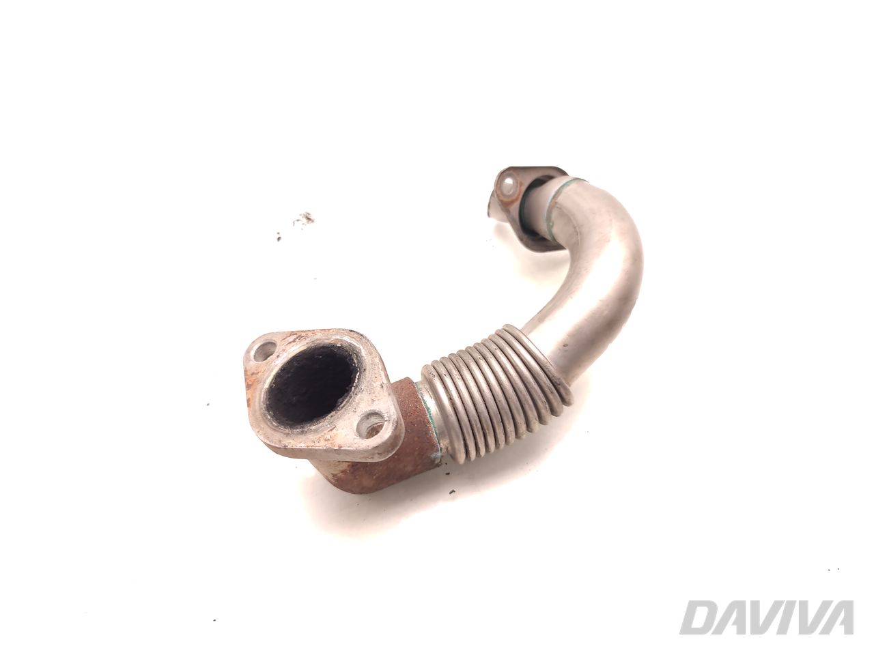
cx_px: 437
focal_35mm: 24
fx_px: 606
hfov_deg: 71.6
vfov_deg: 56.8
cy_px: 328
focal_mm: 5.89
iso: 160
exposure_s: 1/80
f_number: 1.89
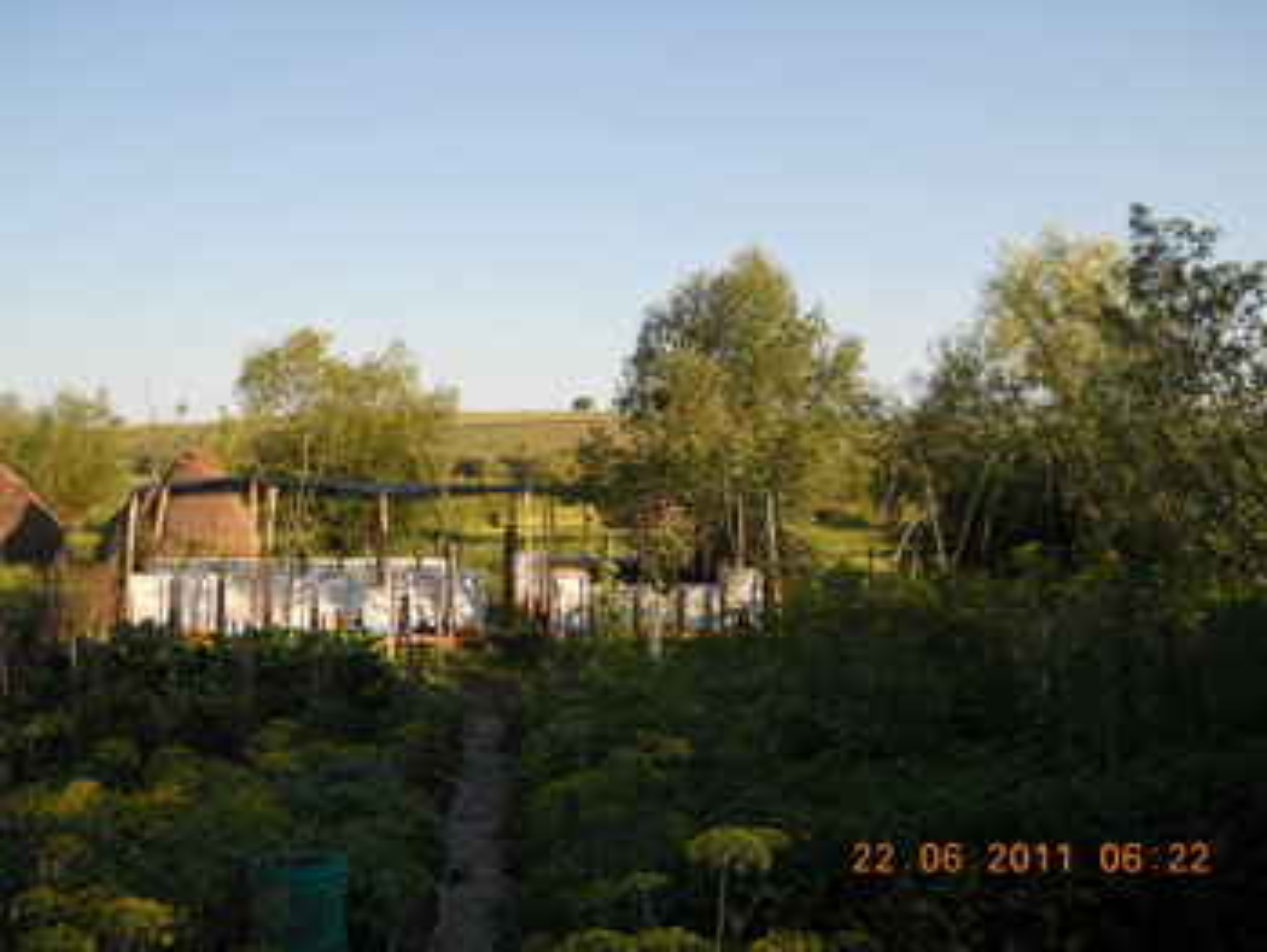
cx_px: 634
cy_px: 476
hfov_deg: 45.7
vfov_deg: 35.2
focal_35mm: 41
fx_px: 1502
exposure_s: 1/200
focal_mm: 6.72
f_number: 5.5
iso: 80
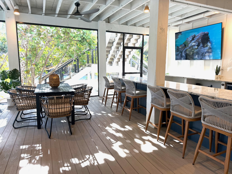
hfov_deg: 71.6
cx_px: 116
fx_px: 161
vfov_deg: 56.8
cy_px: 87
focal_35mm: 24
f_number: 1.78
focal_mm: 6.76
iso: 100
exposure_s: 1/305
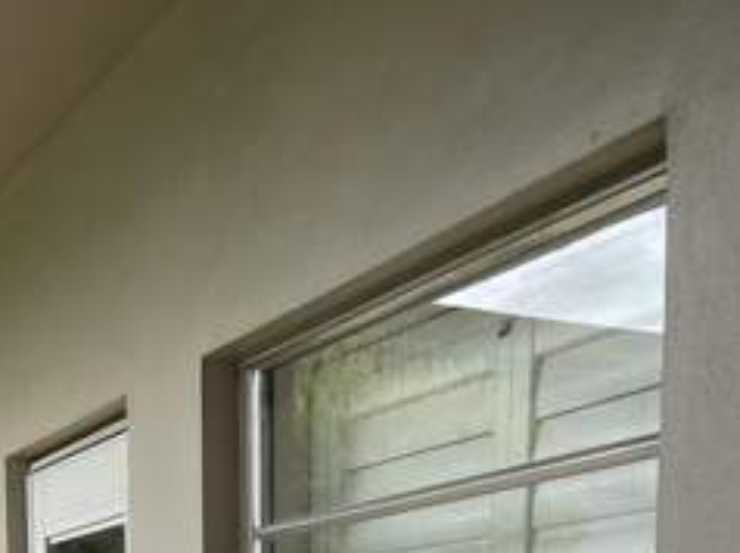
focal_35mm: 78
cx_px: 183
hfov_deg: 24.8
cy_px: 916
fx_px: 1666
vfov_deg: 16.5
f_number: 1.8
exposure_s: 1/122
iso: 40
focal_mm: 3
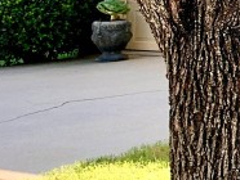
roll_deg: -0.4
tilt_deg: +2.3
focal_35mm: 143
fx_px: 993
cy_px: -80
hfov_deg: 10.8
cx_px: 652
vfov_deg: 10.1
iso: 25
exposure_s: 1/529
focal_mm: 4.25
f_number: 1.8
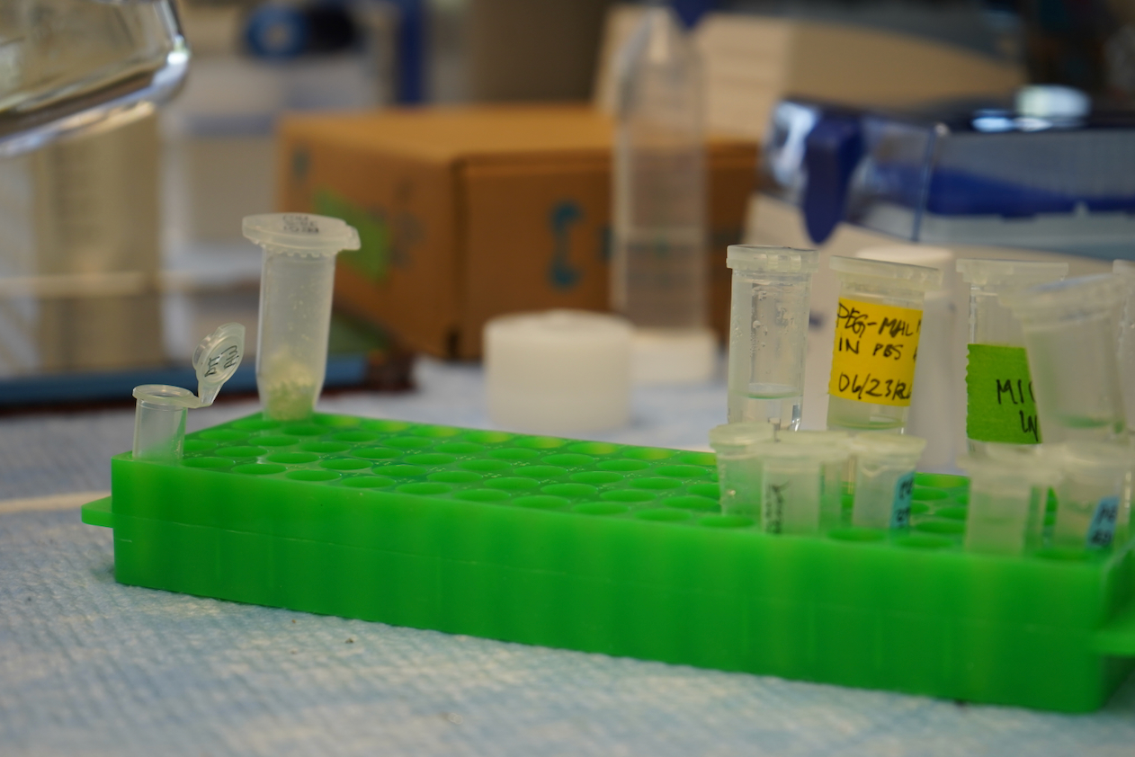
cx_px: 573
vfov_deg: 19.2
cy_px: 381
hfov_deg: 28.4
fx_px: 2239
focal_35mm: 71
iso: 500
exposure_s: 1/160
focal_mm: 70
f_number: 5.6
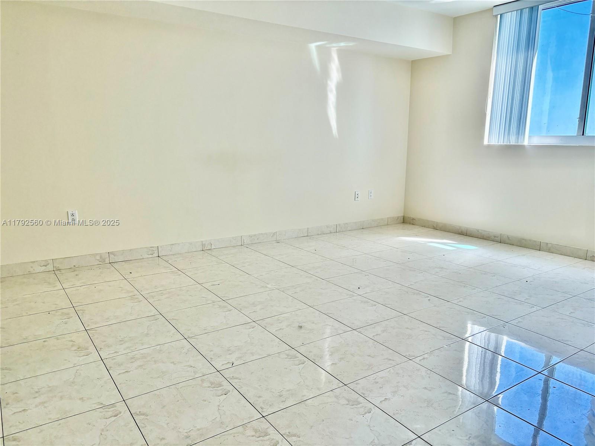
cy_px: 223
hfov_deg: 67.3
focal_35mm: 26
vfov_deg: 53.1
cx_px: 298
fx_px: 447
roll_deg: +0.0
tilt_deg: -11.2
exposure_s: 1/236
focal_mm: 5.96
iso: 80
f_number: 1.6
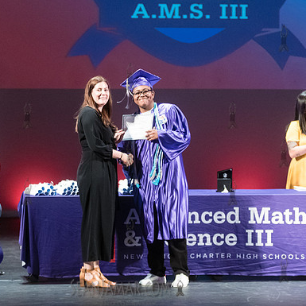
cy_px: 114
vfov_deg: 10.5
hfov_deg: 10.5
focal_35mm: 166
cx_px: 143
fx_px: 1660
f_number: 2.8
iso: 4000
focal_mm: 86
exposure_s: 1/320
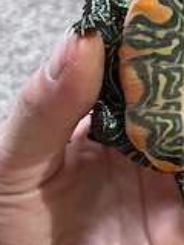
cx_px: 196
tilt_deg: -59.1
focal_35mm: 65
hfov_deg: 21.6
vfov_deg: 29.3
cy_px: 55
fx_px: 461
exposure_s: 1/55
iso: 400
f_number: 1.6
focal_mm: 5.1
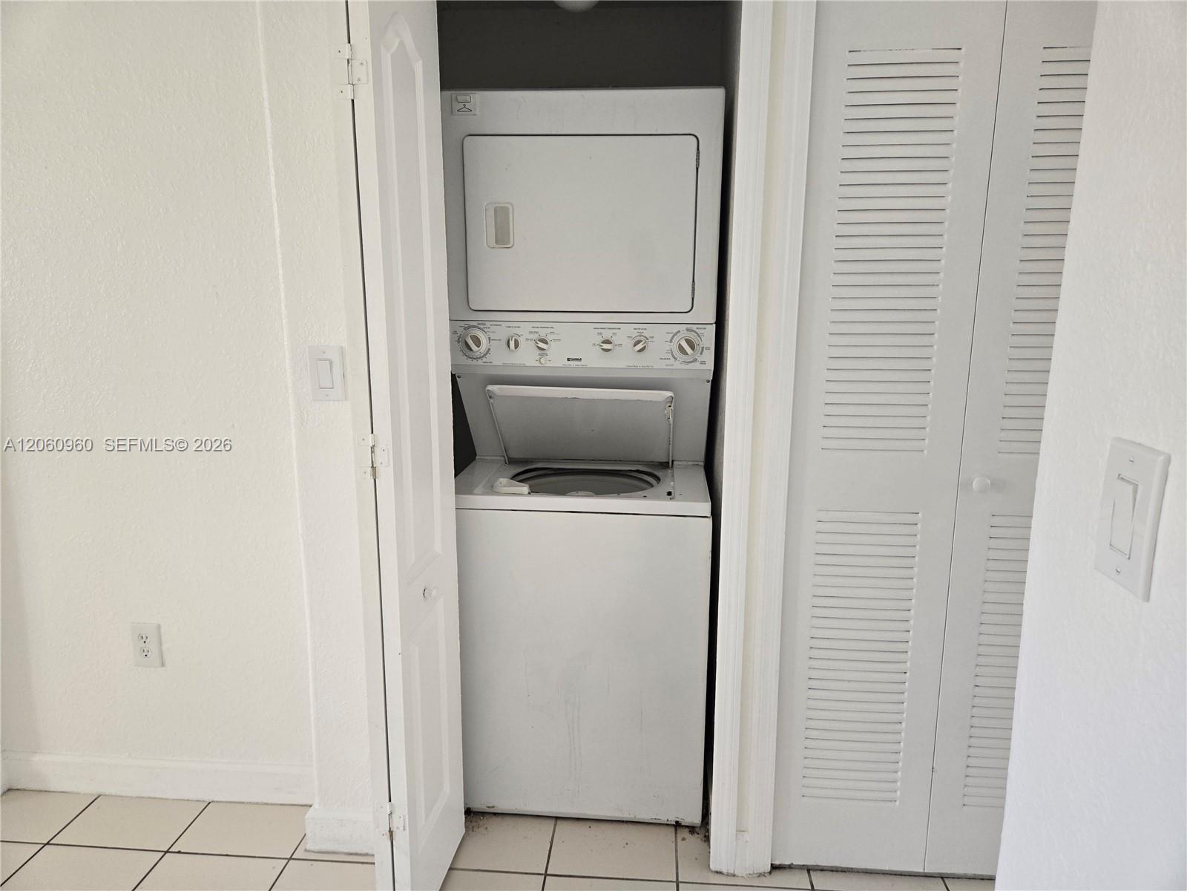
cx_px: 594
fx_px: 789
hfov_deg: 73.9
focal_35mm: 23
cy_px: 446
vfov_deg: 58.9
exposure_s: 1/120
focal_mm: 5.4
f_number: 1.8
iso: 200
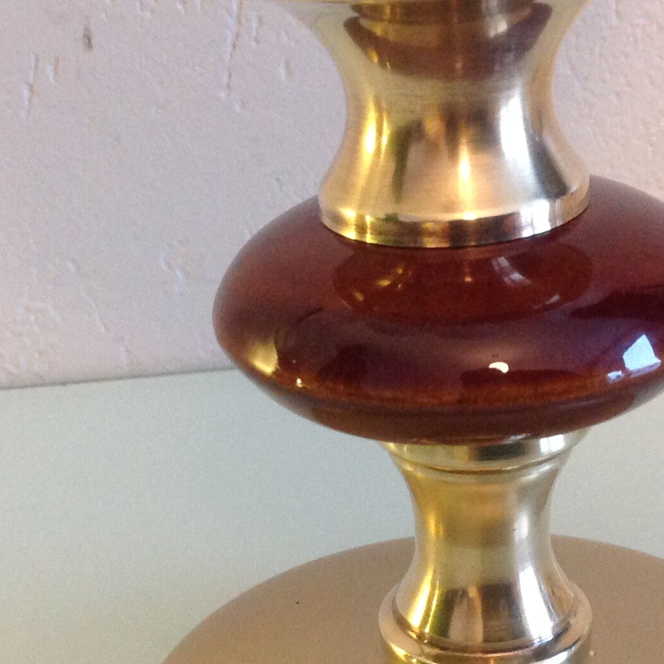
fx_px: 1671
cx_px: 344
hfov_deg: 22.5
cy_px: 479
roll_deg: +3.8
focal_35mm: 77
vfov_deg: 22.3
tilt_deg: -26.7
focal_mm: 4.28
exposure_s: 1/15
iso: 250
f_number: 2.4
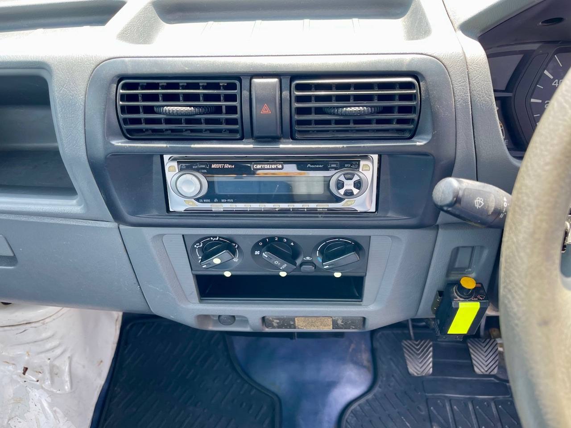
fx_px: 412
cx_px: 286
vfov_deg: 54.9
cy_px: 214
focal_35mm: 25
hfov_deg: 69.4
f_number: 1.6
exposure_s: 1/121
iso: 40
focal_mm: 5.1
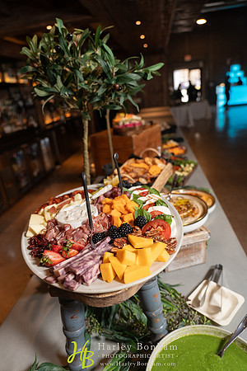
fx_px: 247
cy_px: 186
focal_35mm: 24
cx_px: 124
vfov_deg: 73.7
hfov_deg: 53.1
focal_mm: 24
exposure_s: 1/200
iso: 1600
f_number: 4
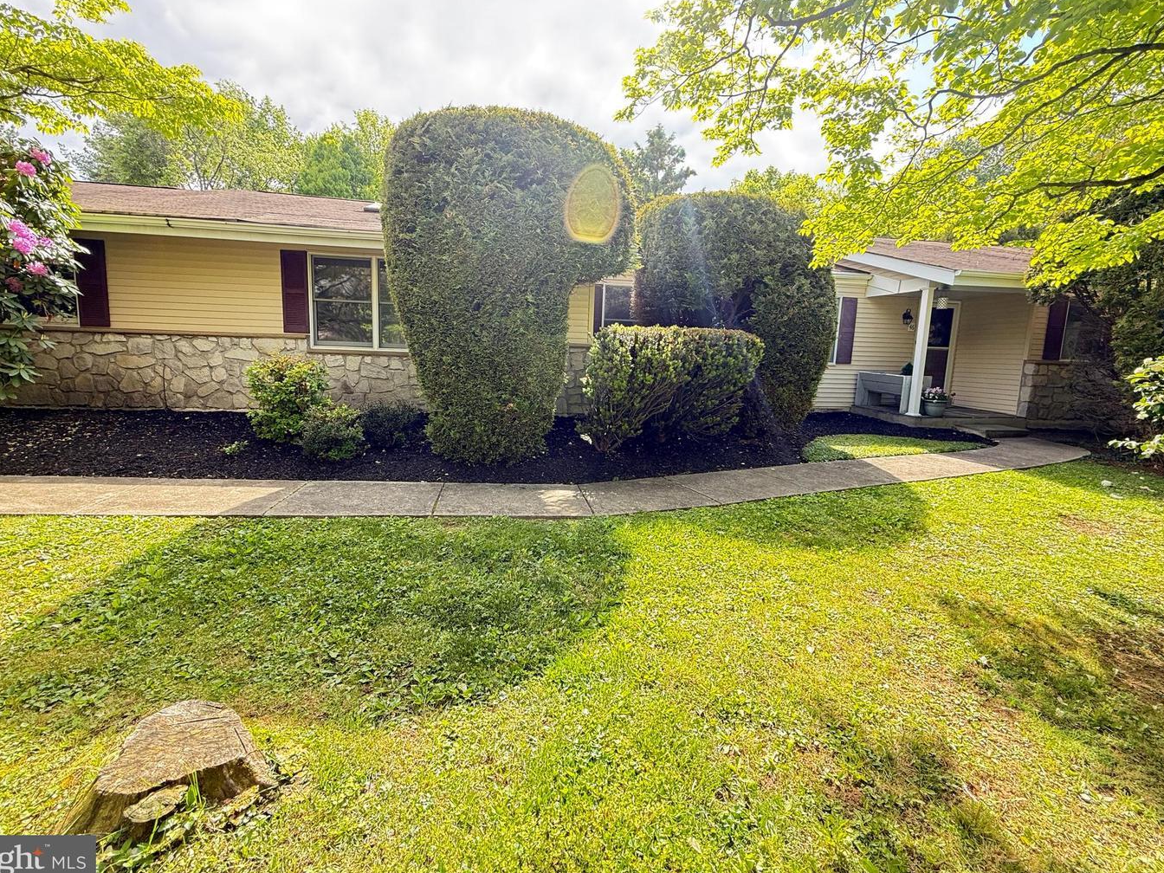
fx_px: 504
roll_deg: -1.5
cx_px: 567
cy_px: 417
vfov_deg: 81.7
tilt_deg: -7.2
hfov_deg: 98.2
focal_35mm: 15
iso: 64
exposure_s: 1/129
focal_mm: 2.22
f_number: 2.2
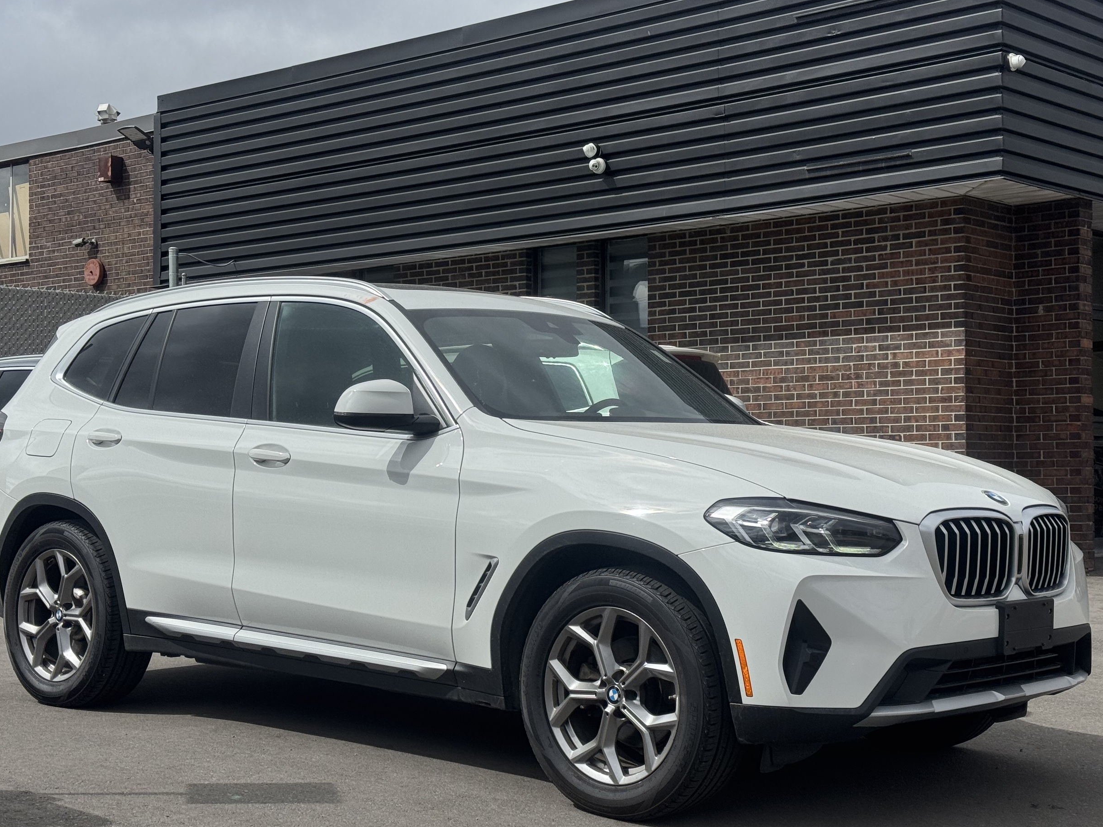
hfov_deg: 33.8
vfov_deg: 25.7
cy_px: 449
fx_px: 1816
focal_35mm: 57
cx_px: 588
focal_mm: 6.76
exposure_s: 1/9009
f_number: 1.78
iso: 64
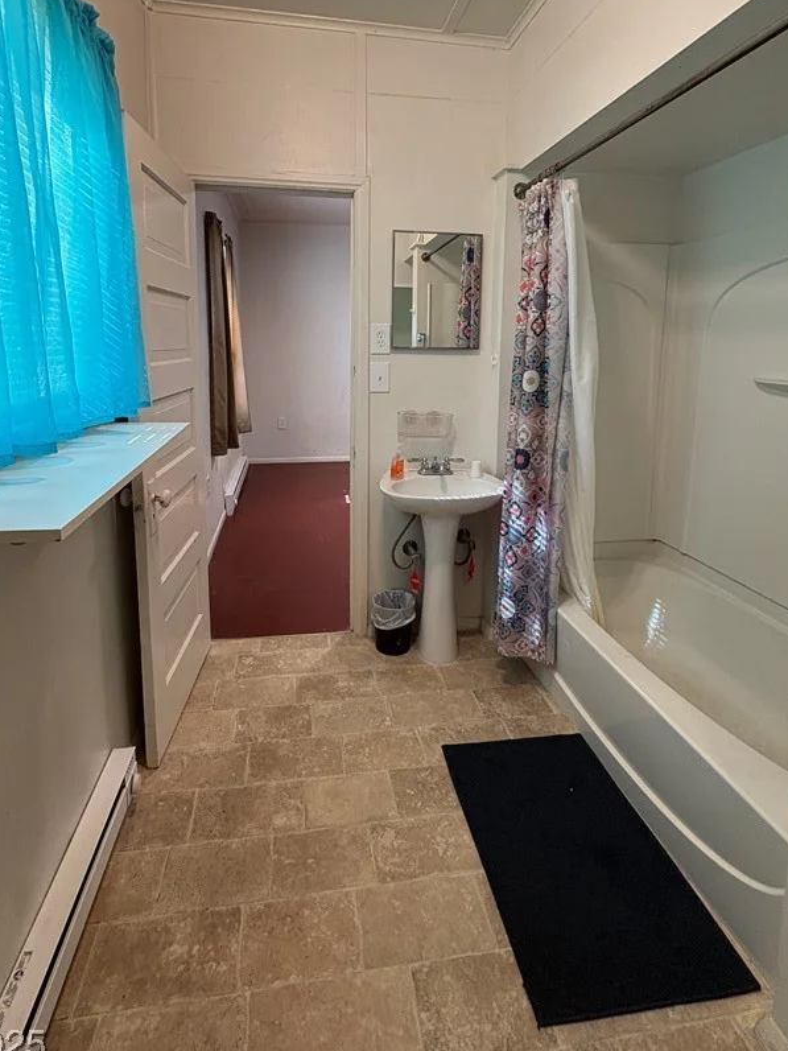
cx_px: 375
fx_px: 546
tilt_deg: -6.2
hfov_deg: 71.6
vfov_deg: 86.3
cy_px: 407
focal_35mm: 18
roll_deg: -0.4
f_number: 2.2
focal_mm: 2.22
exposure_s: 1/60
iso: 200
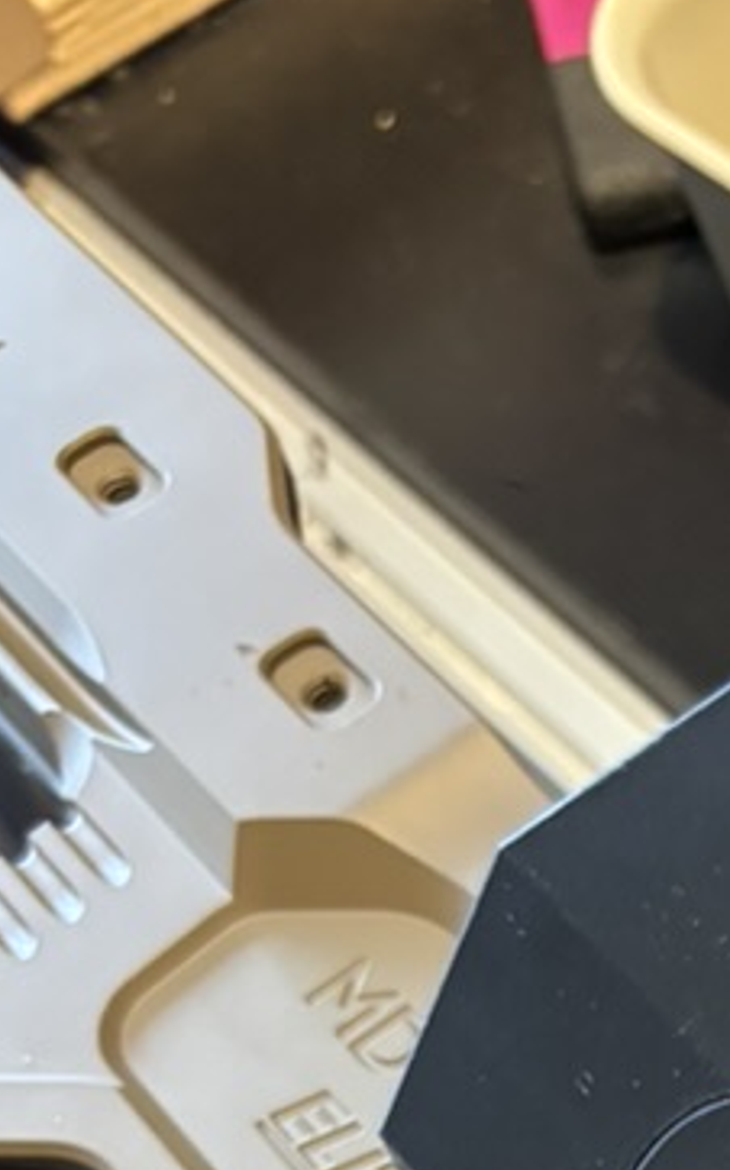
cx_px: 1111
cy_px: 1580
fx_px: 2485
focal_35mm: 78
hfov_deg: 15.4
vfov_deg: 23.1
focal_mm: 5.96
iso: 320
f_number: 1.6
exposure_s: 1/50
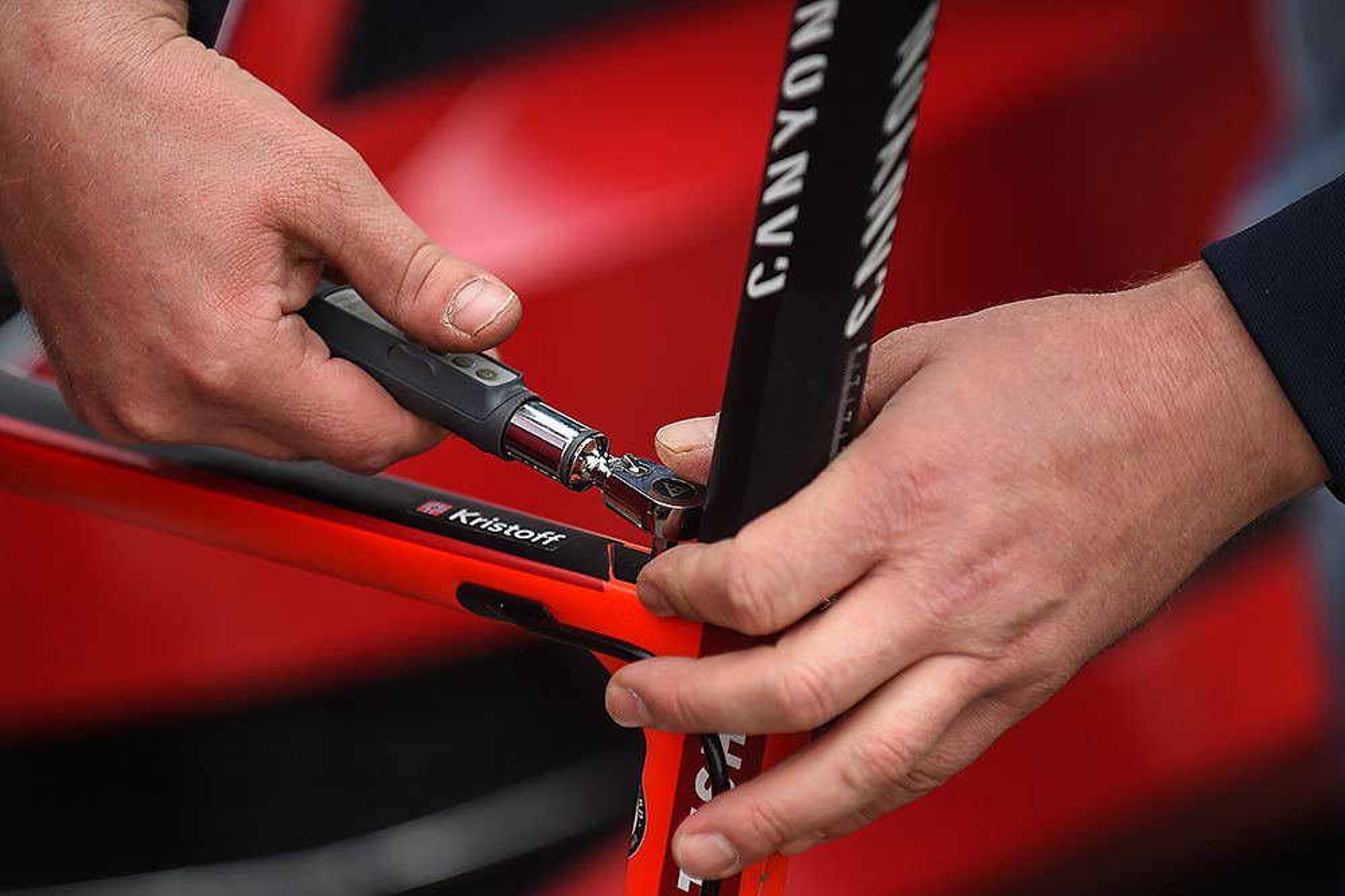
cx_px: 672
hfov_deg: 12.1
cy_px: 448
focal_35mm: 170
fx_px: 6349
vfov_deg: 8.1
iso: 250
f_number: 4.5
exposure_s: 1/1000
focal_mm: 170
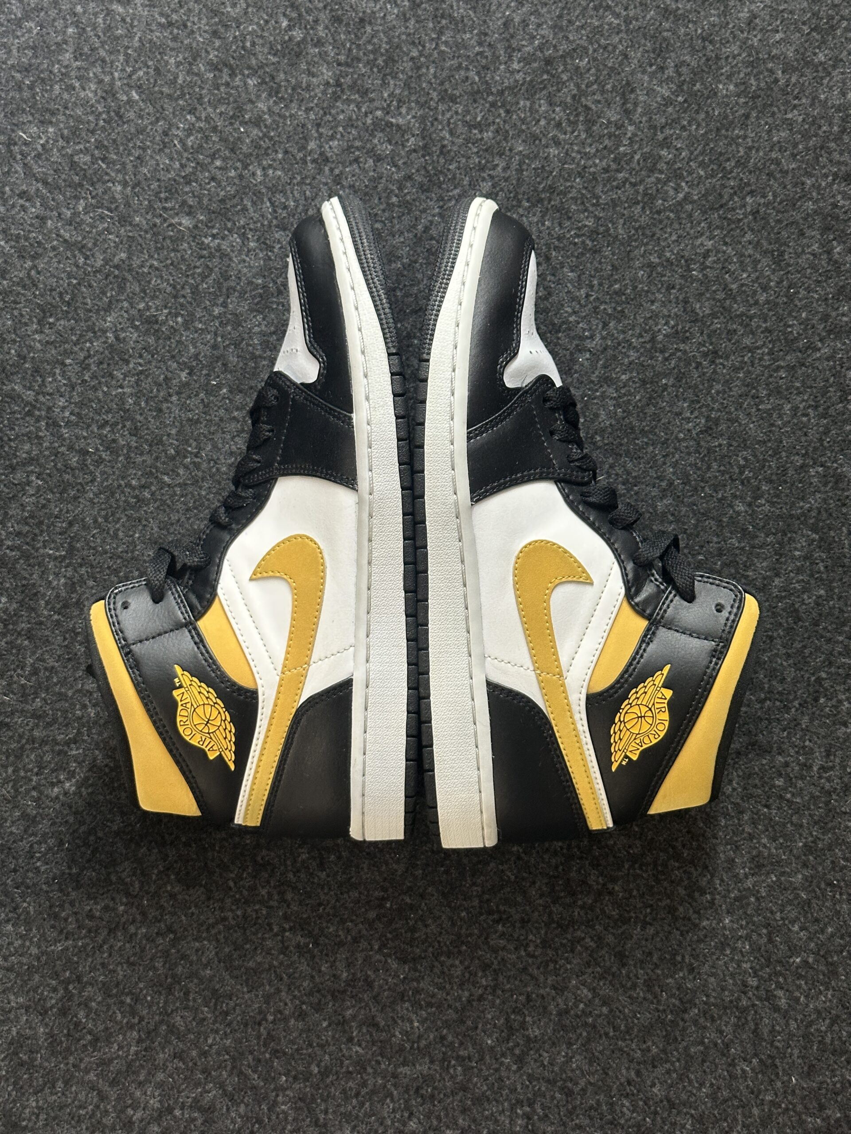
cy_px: 567
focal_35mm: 48
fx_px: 1573
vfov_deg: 39.7
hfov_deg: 30.3
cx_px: 426
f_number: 1.78
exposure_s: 1/34
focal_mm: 6.86
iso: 320
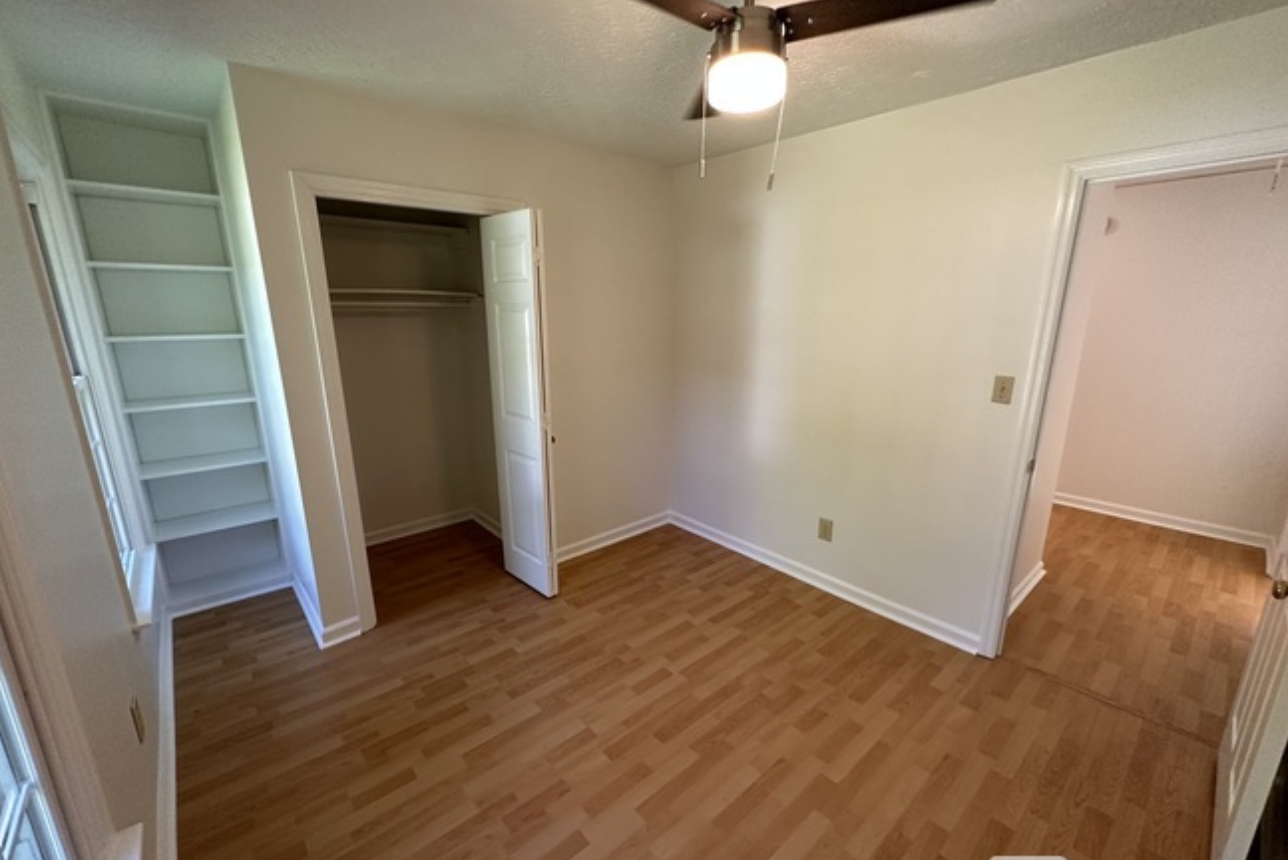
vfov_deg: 77.4
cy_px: 438
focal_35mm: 15
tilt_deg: -14.0
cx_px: 646
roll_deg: +0.5
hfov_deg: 100.4
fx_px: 537
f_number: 2.2
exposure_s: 1/120
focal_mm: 2.22
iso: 250
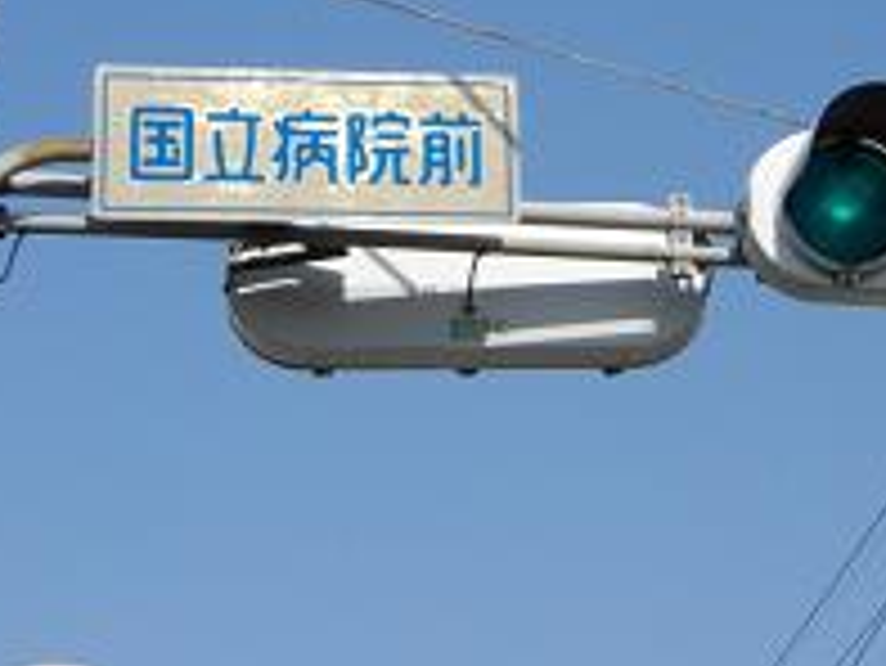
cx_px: 483
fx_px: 3893
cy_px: 176
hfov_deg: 13.0
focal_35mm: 152
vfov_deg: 9.8
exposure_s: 1/200
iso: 100
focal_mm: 13.7
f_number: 8.9
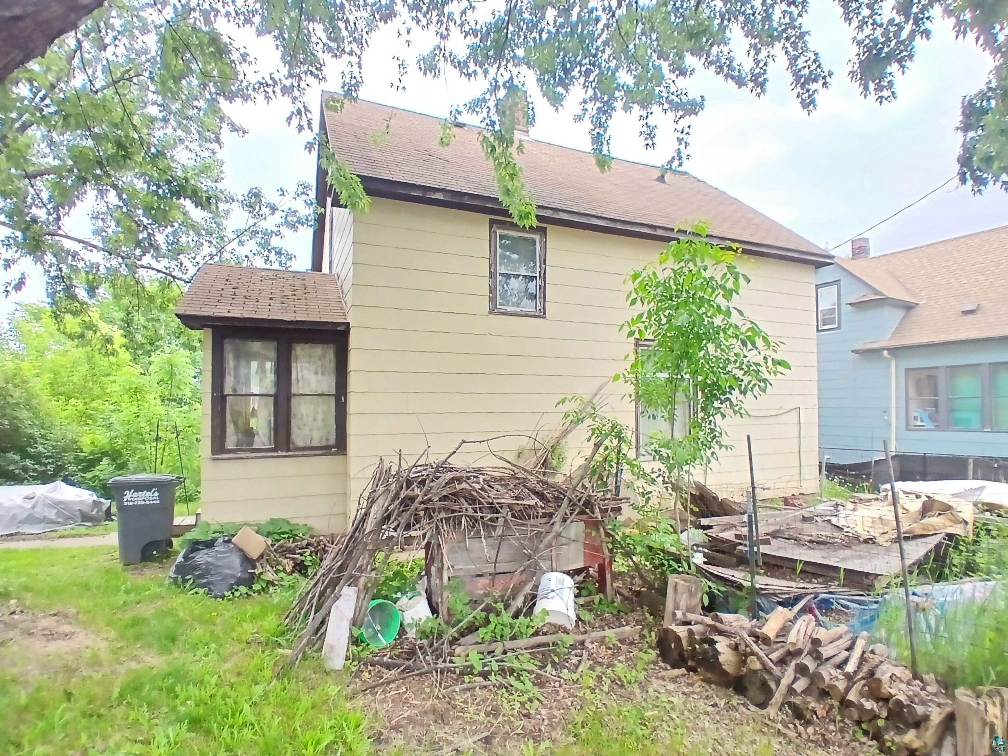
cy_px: 378
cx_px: 504
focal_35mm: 17
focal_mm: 1.4
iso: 80
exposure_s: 1/120
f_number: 2.2
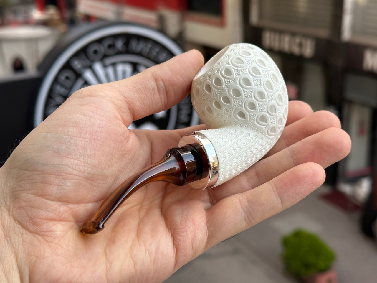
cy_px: 142
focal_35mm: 48
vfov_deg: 30.3
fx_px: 523
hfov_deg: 39.7
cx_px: 188
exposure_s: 1/699
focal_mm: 6.86
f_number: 1.78
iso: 64
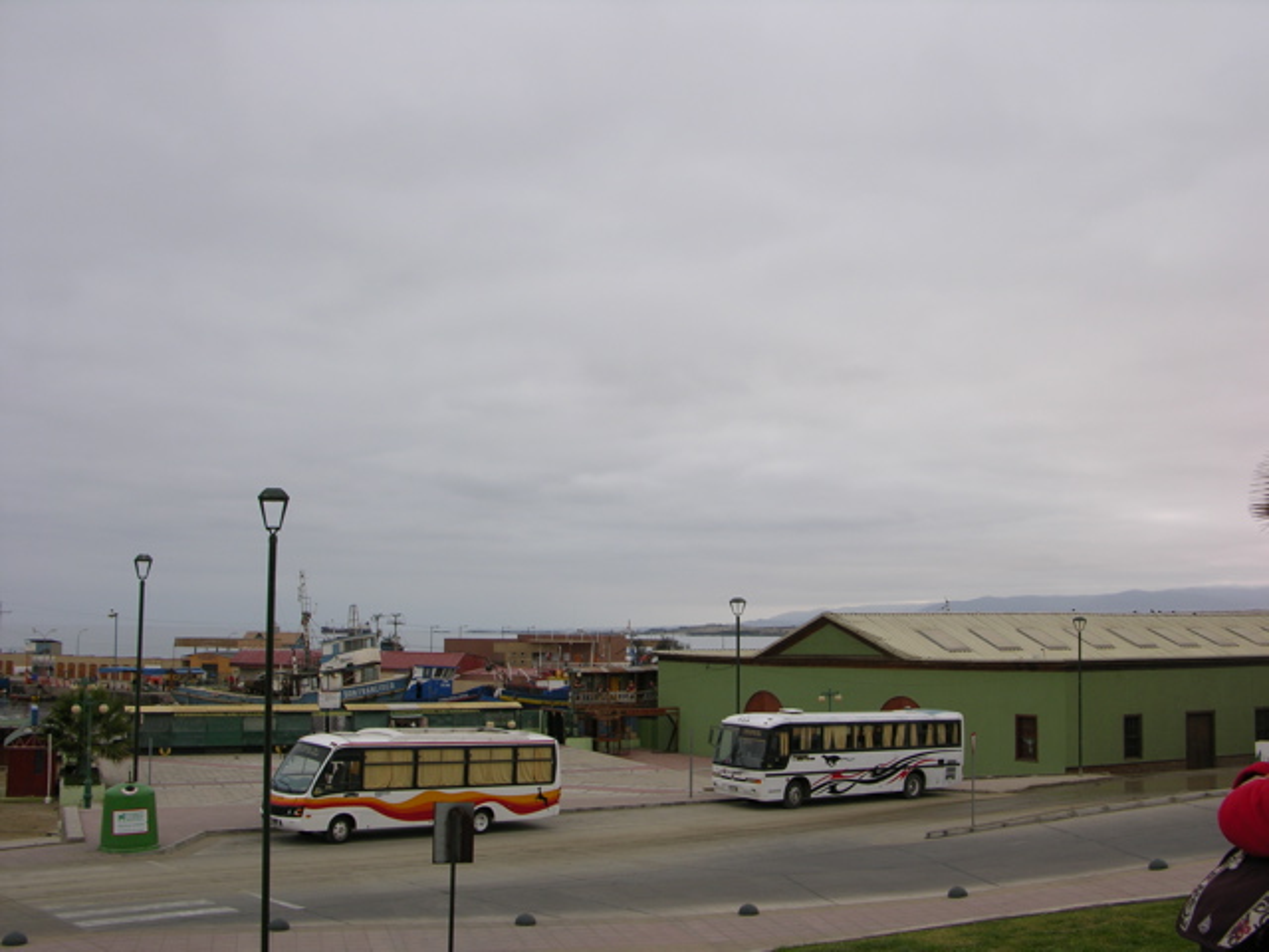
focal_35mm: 35
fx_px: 1283
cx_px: 634
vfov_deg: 40.7
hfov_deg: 52.6
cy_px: 476
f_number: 5.6
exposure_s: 1/190
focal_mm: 8.9
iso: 50
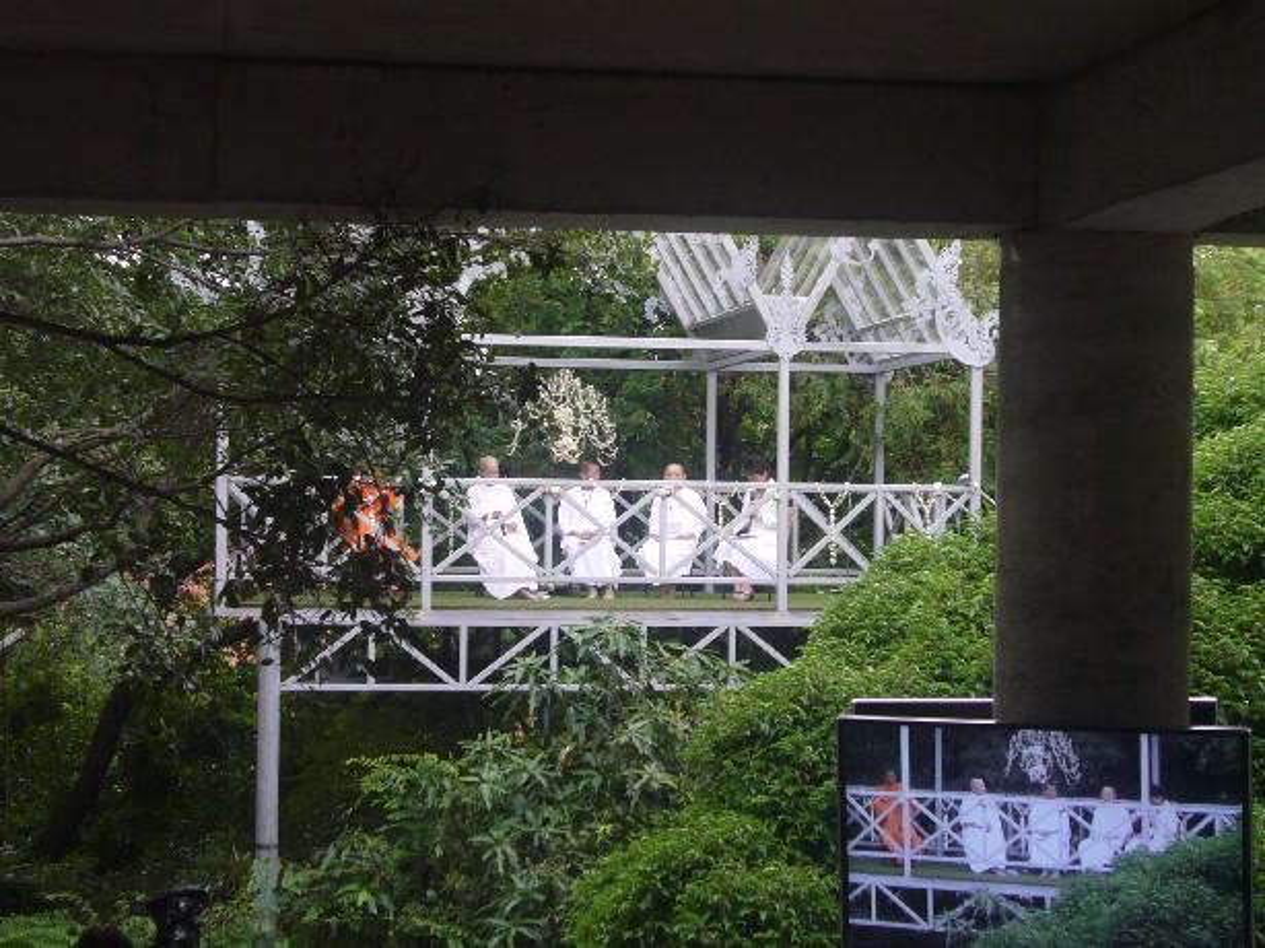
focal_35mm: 67
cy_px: 474
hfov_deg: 29.0
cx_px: 632
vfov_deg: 21.9
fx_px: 2447
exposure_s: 1/50
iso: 80
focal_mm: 8.1
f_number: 3.6
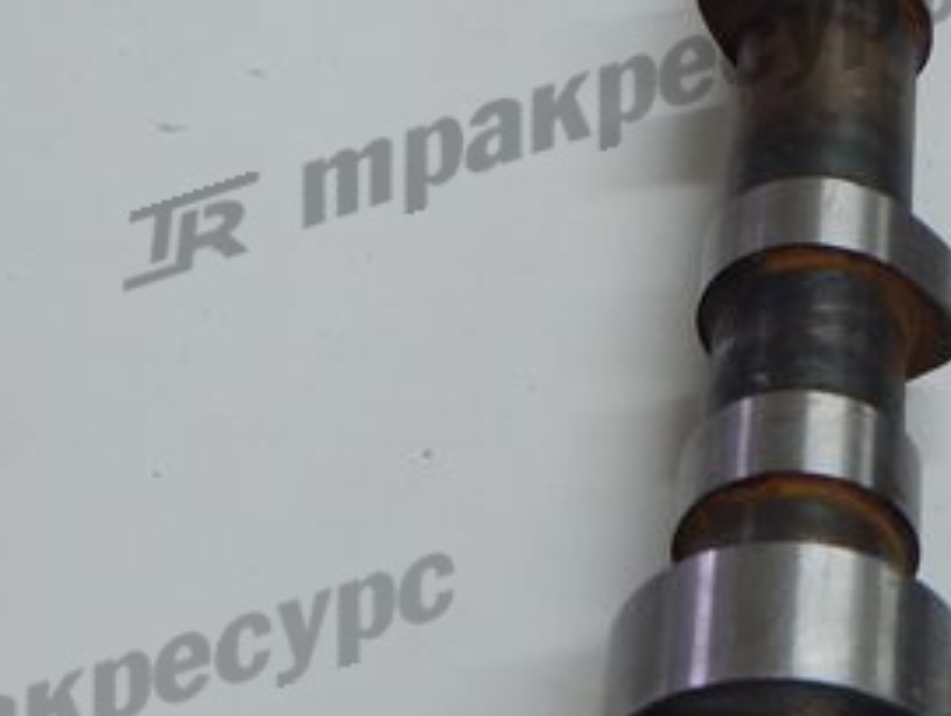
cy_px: -14
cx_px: 933
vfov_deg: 13.1
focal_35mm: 112
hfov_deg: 17.2
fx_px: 3081
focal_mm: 6.8
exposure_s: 1/30
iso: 250
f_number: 3.4
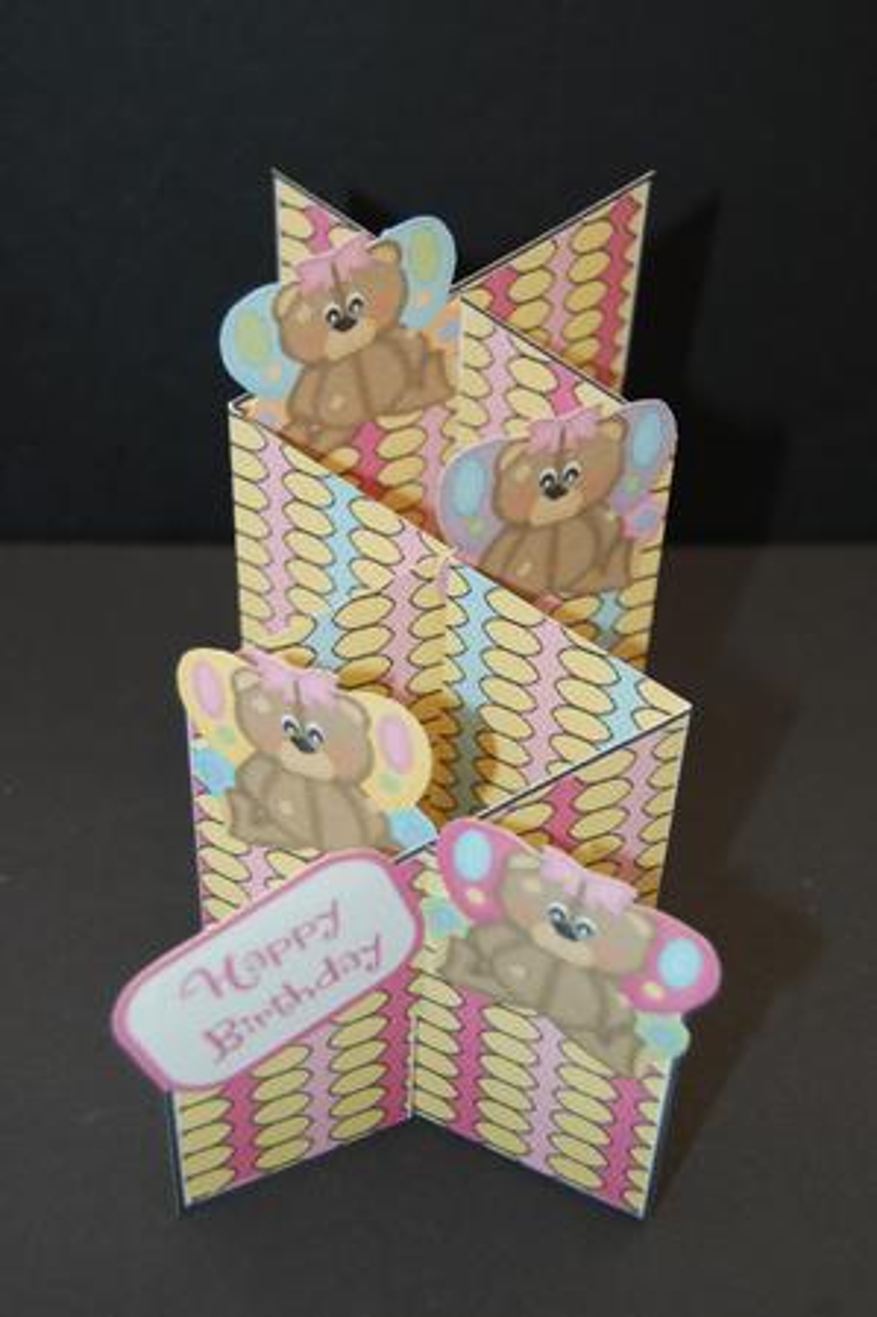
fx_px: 1700
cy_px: 658
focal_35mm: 46
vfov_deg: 42.3
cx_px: 438
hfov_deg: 28.9
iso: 360
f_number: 4.5
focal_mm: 31
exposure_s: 1/60
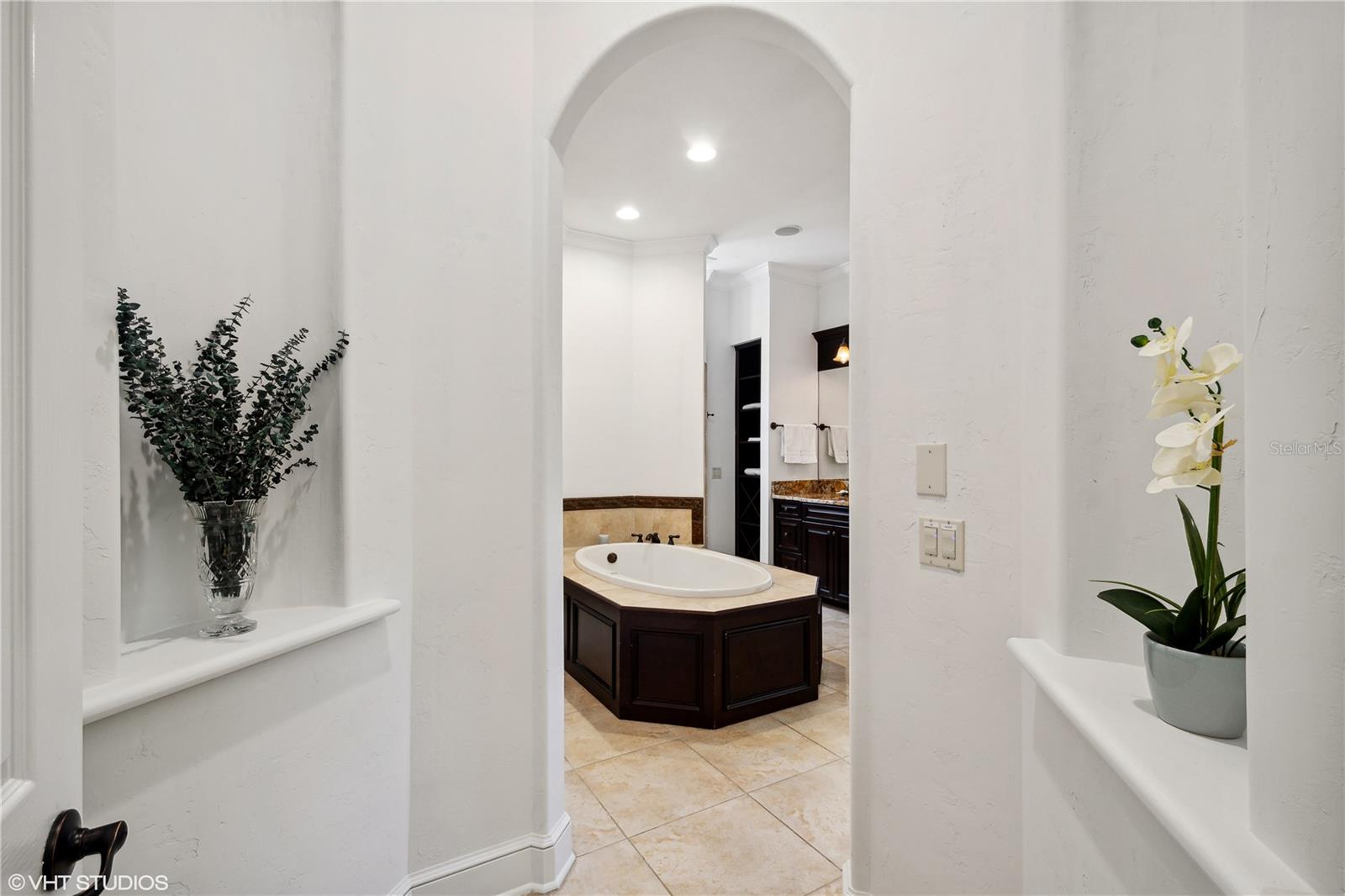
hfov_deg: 100.4
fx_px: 560
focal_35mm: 15
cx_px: 672
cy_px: 448
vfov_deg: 77.3
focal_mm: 10
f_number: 8
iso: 200
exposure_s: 1/5
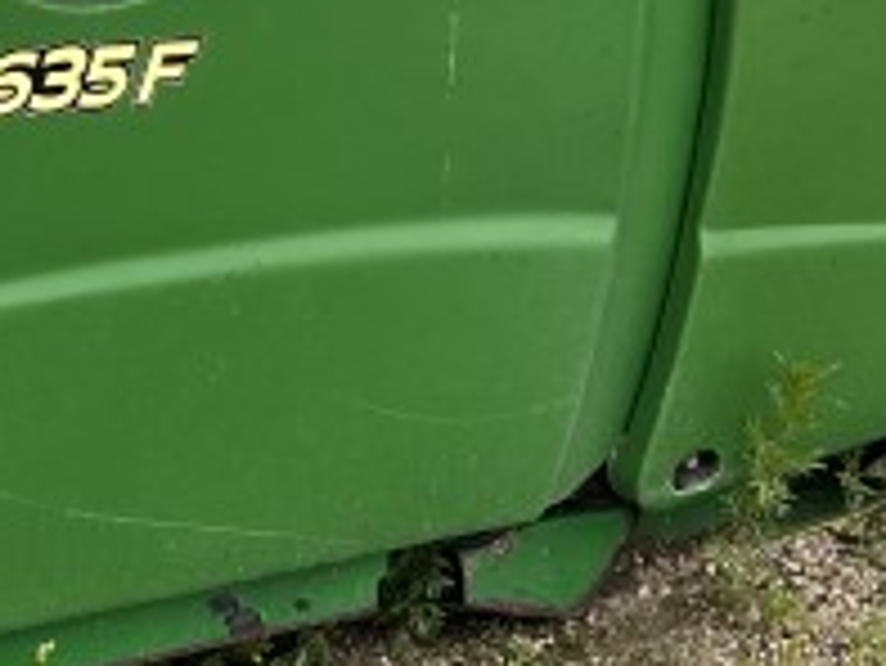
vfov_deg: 10.6
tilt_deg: -13.0
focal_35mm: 135
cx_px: 45
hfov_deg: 14.4
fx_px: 3457
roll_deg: -0.1
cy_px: -369
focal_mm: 5.1
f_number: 1.6
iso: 50
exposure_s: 1/467
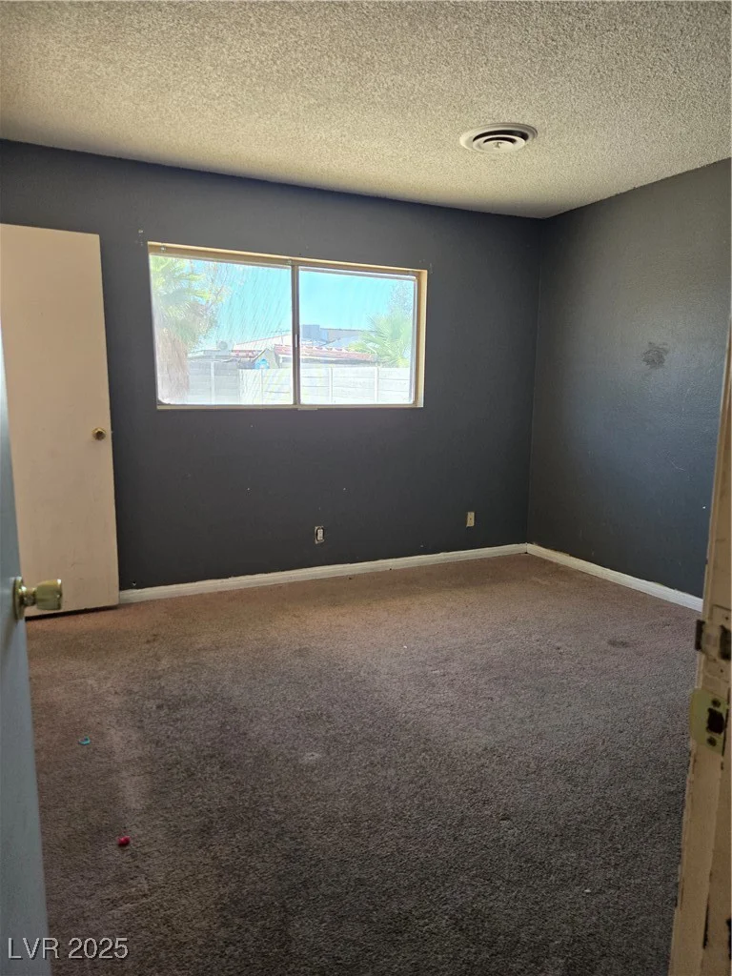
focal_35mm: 23
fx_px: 648
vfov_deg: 73.9
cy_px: 488
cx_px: 366
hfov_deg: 58.9
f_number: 1.8
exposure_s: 1/180
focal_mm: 5.4
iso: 200
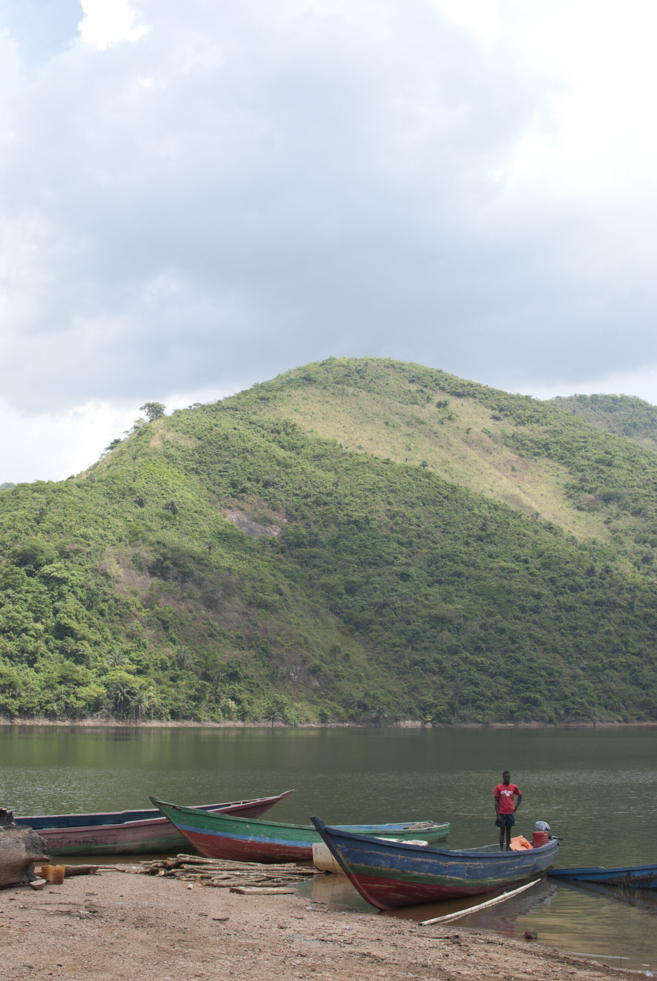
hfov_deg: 25.8
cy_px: 490
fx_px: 1433
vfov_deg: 37.8
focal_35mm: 52
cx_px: 328
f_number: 6.3
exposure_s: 1/160
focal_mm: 35
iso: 100
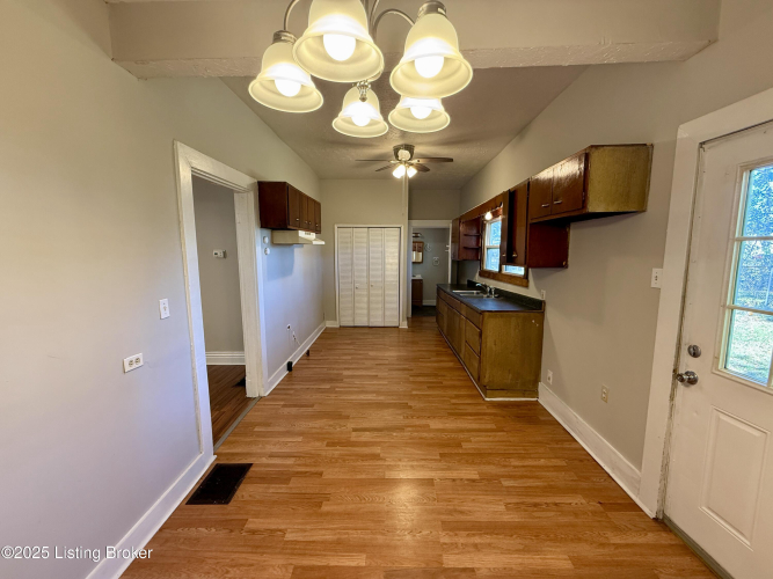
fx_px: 313
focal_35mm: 14
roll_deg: +0.2
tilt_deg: -6.9
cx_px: 386
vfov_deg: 85.7
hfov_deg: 102.1
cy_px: 290
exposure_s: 1/60
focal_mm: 2.22
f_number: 2.2
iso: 200
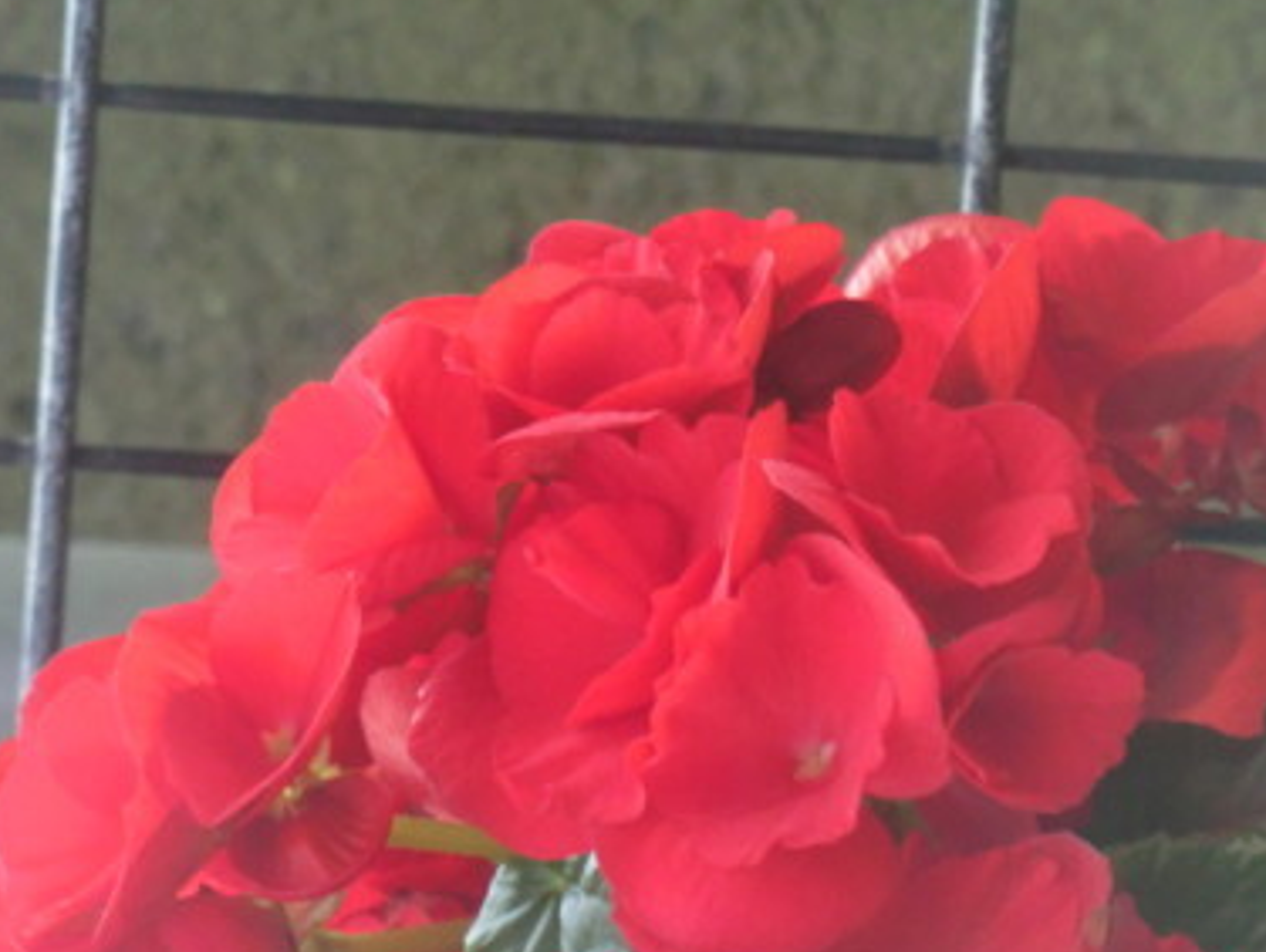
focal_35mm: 288
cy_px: 462
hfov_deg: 6.9
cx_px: 554
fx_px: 10543
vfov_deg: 5.2
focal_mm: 43
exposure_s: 1/60
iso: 500
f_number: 5.7
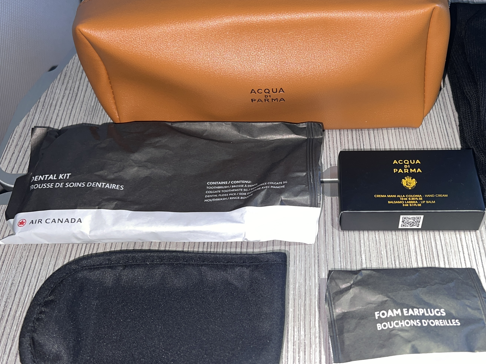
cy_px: 164
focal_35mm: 40
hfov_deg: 46.3
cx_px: 309
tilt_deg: -49.3
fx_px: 562
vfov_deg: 35.9
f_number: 1.5
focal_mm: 5.7
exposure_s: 1/25
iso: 50
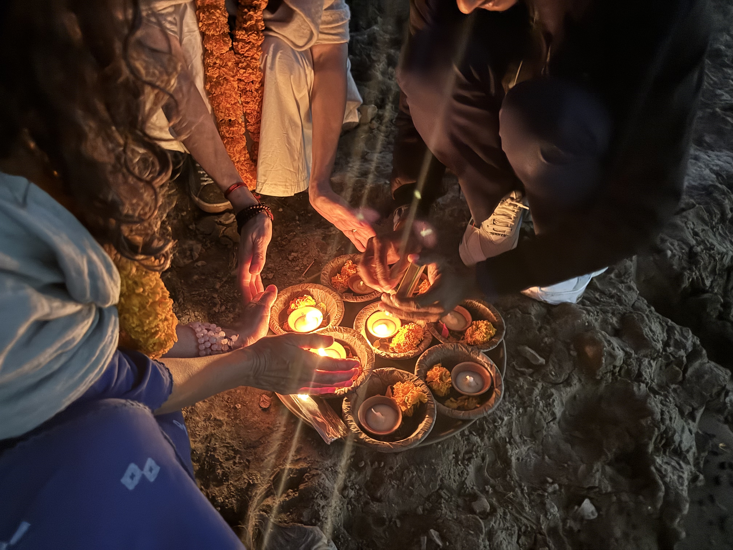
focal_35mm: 24
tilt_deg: -36.7
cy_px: 275
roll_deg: +3.5
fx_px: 508
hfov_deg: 71.6
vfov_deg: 56.8
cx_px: 366
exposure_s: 1/27
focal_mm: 6.76
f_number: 1.78
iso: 2000
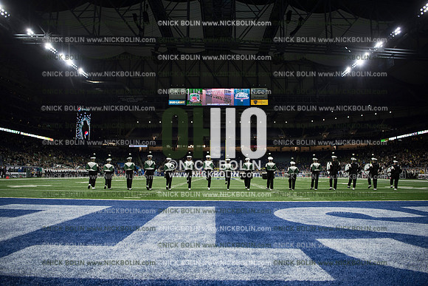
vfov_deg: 53.2
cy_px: 143
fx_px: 285
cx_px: 214
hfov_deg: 73.7
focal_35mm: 24
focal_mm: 24
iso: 1250
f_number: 2.8
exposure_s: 1/1250
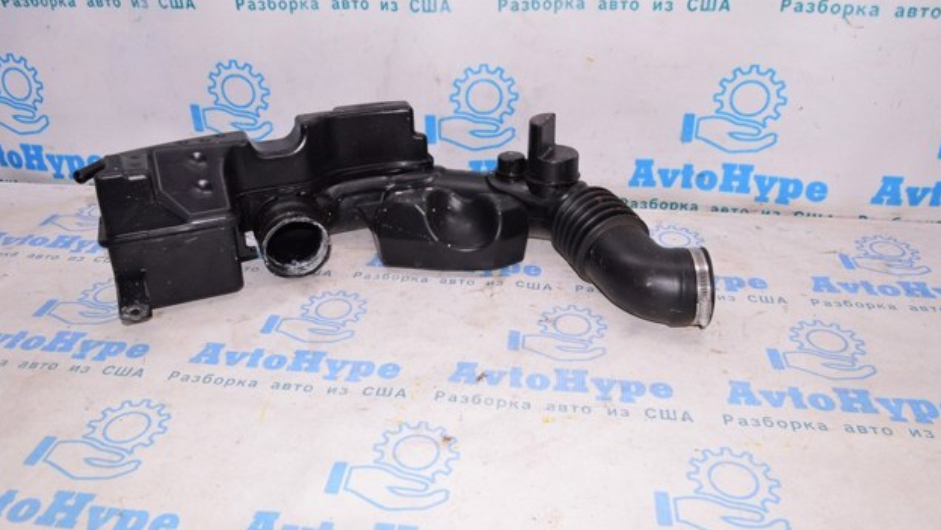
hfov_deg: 66.0
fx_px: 724
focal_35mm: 29
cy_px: 224
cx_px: 465
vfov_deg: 40.1
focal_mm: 18
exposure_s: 1/160
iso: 1600
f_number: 8
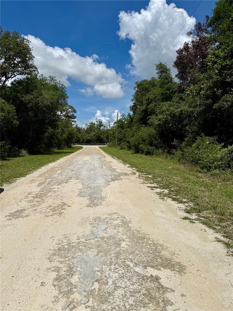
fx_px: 215
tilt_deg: -1.6
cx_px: 116
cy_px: 156
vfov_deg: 71.6
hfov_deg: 56.8
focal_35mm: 24
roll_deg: -0.8
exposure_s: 1/14286
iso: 80
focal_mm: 6.76
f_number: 1.78
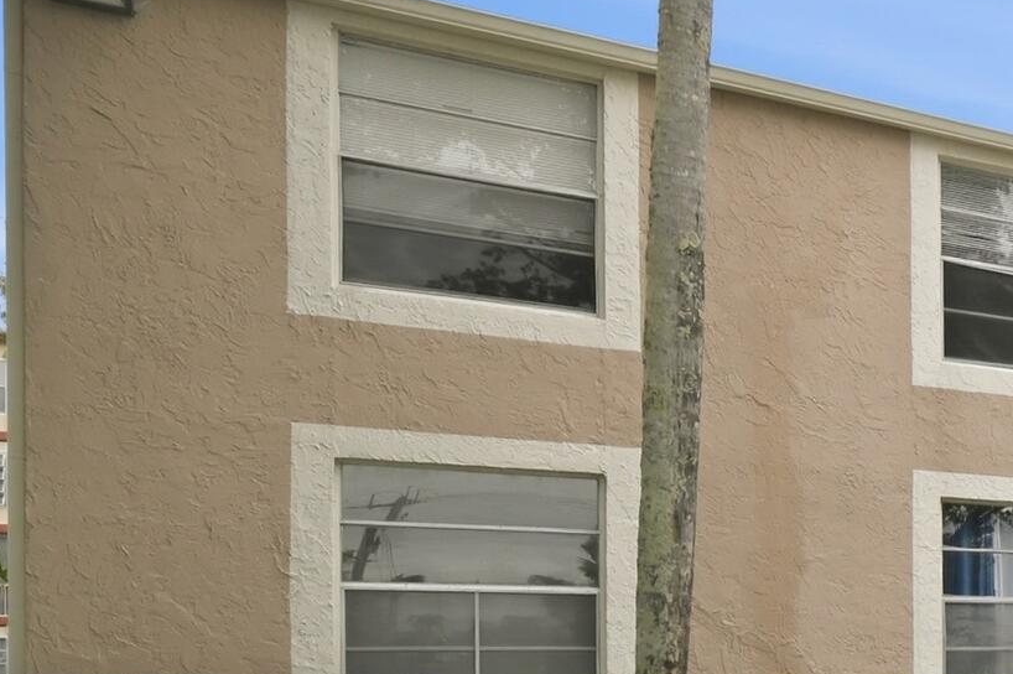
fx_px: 1237
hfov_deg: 26.1
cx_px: 1642
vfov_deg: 29.0
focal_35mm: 44
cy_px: 631
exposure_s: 1/100
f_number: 8
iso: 100
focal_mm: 12
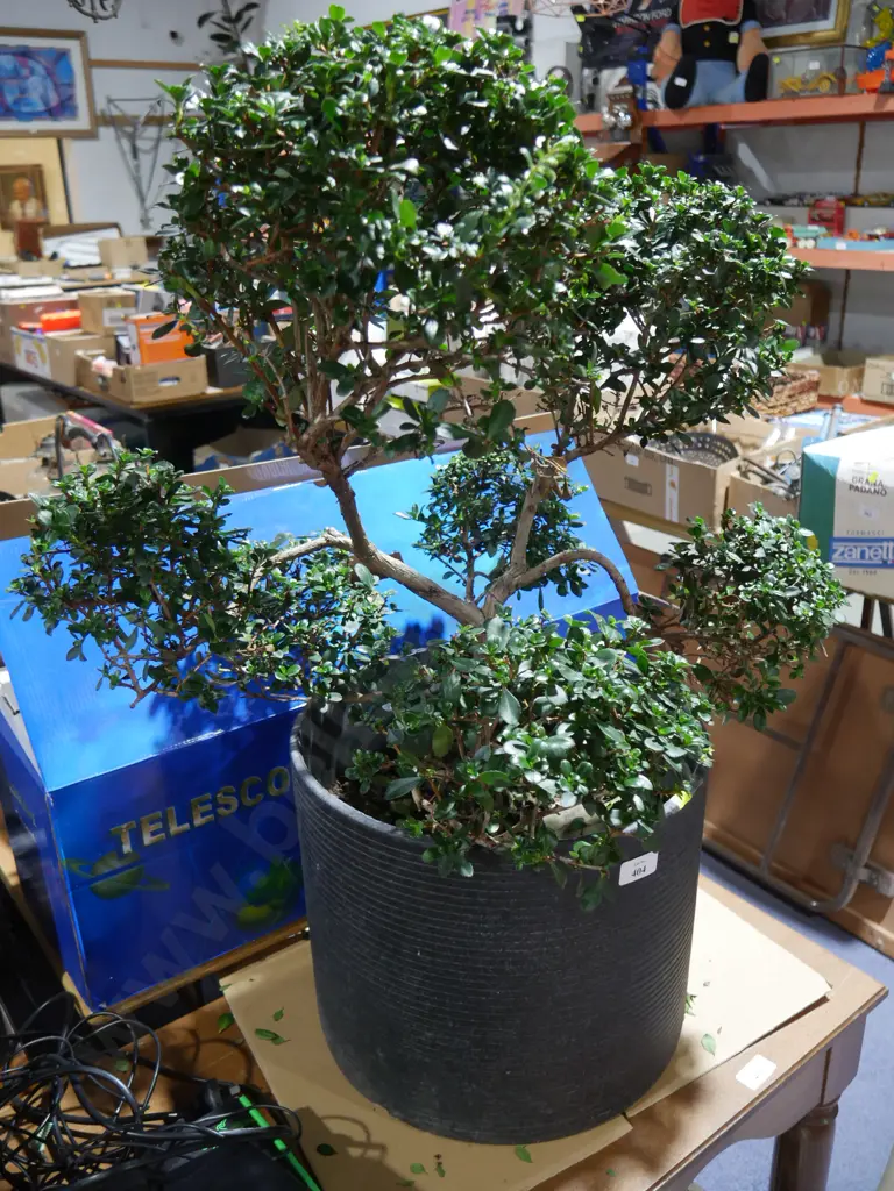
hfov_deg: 46.8
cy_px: 596
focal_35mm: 30
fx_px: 1033
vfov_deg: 60.0
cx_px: 447
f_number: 3.6
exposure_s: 1/60
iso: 1000
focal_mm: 15
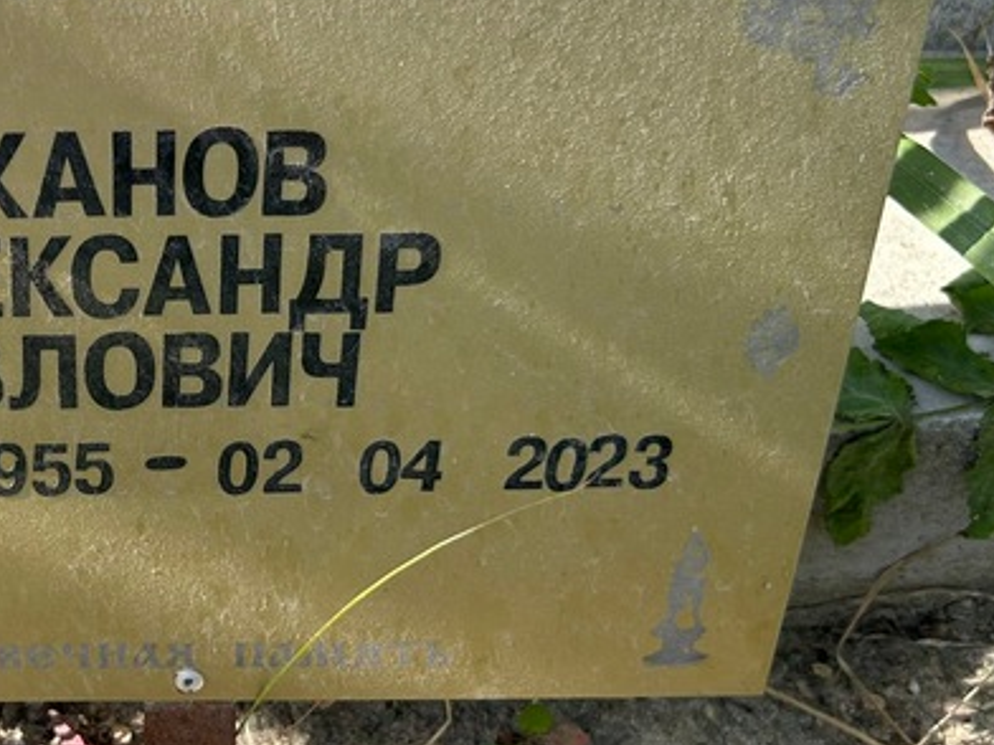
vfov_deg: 27.5
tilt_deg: -46.2
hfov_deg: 34.3
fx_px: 1522
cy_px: 340
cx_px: 109
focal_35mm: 53
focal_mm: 5.7
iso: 50
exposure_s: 1/1575
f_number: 1.5
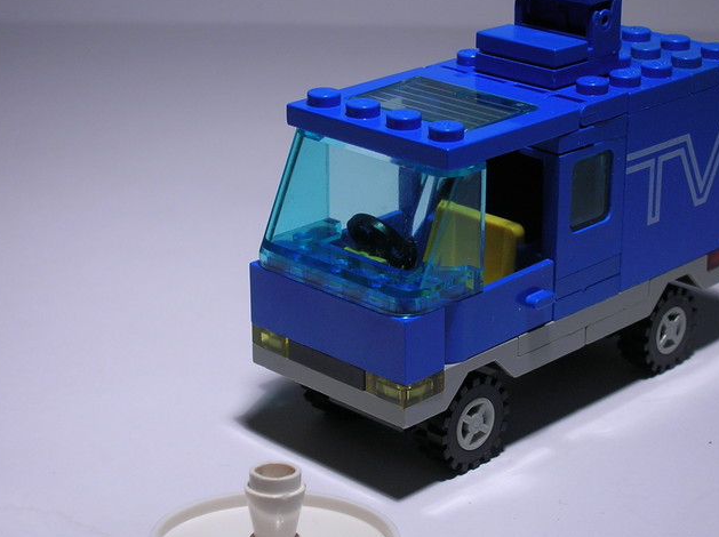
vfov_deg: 17.7
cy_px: 303
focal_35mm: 83
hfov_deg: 23.5
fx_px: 1722
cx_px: 461
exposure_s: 1/33.4
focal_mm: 9.7
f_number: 3.5
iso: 50
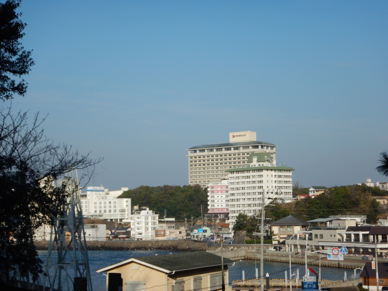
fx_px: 874
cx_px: 194
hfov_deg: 25.0
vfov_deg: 18.9
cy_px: 146
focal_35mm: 78
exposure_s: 1/1250
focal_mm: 14.1
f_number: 4.6
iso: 125
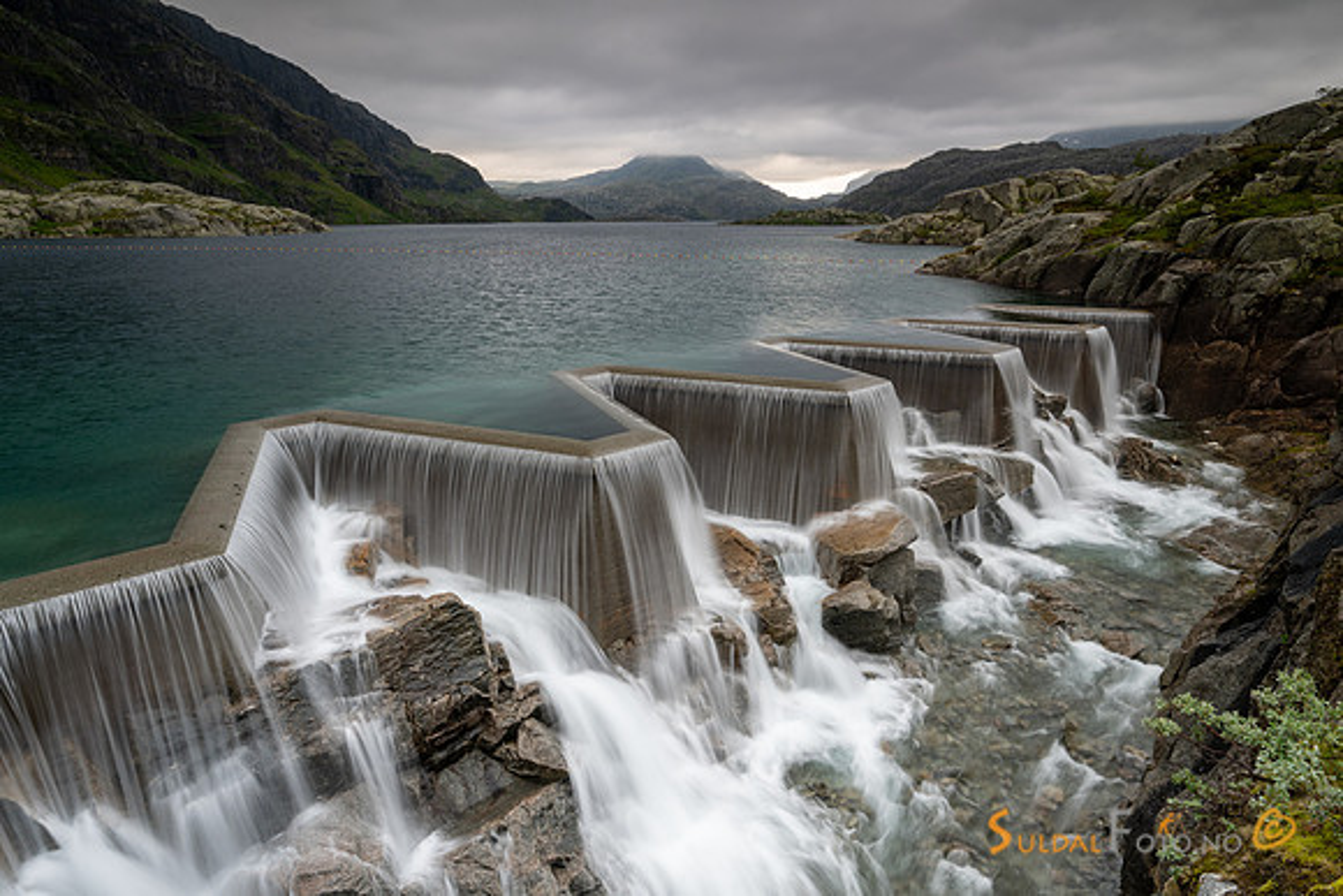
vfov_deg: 59.3
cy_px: 448
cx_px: 661
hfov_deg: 81.0
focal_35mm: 21
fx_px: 787
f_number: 10
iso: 100
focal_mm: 20.5
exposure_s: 1/2.5
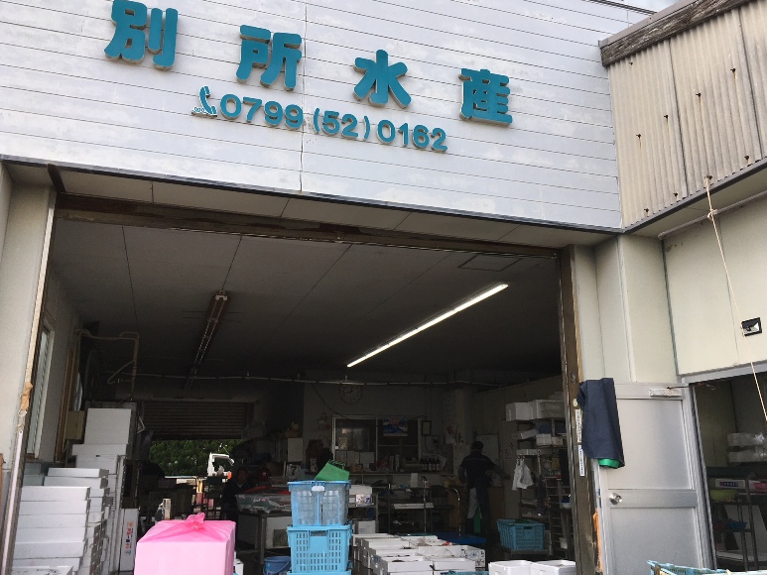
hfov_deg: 60.0
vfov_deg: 46.8
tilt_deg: +14.5
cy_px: 287
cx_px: 377
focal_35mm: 30
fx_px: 665
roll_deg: +2.0
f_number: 2.2
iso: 25
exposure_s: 1/680
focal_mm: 4.15
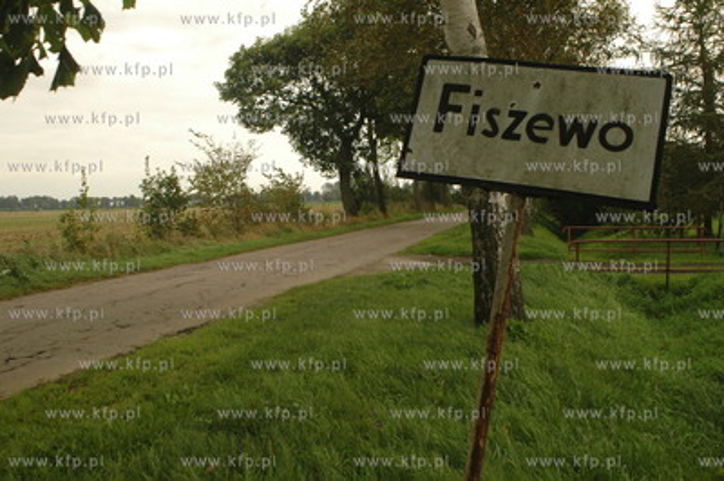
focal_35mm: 36
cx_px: 362
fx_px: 723
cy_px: 240
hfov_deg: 53.2
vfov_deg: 36.8
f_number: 8
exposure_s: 1/400
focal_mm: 24
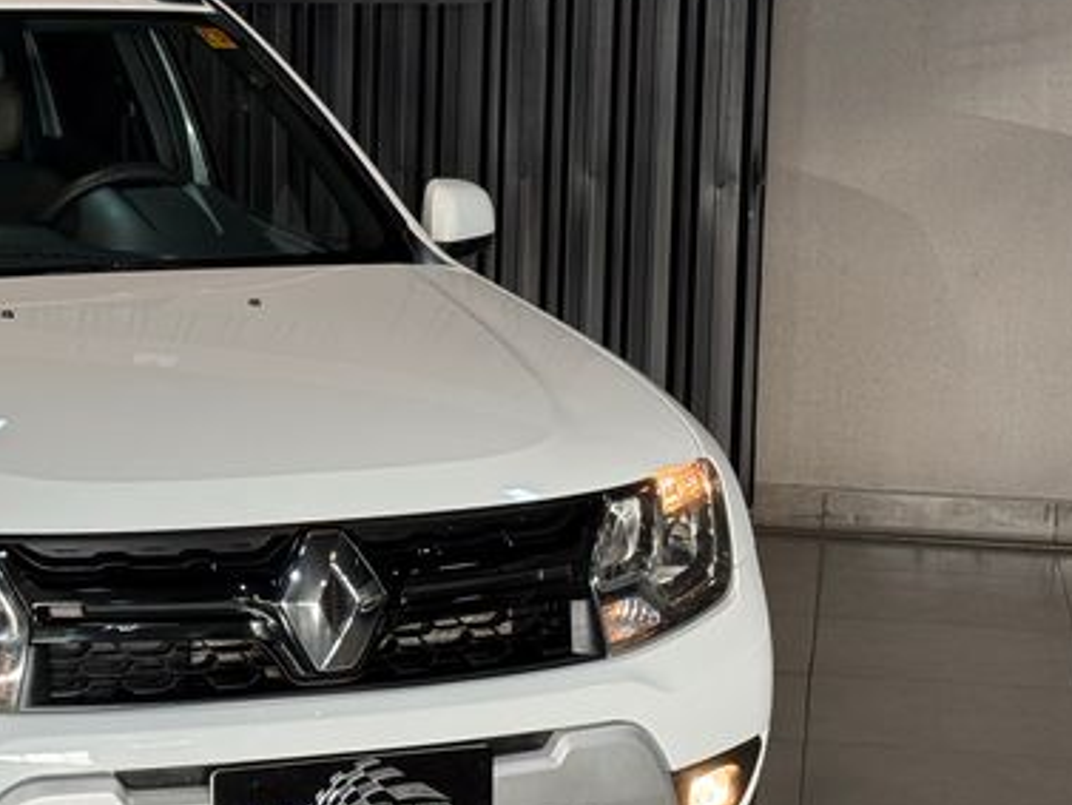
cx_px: 34
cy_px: 321
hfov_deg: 18.6
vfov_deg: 14.4
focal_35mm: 103
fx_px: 3191
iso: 100
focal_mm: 6.76
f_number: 1.78
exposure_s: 1/60
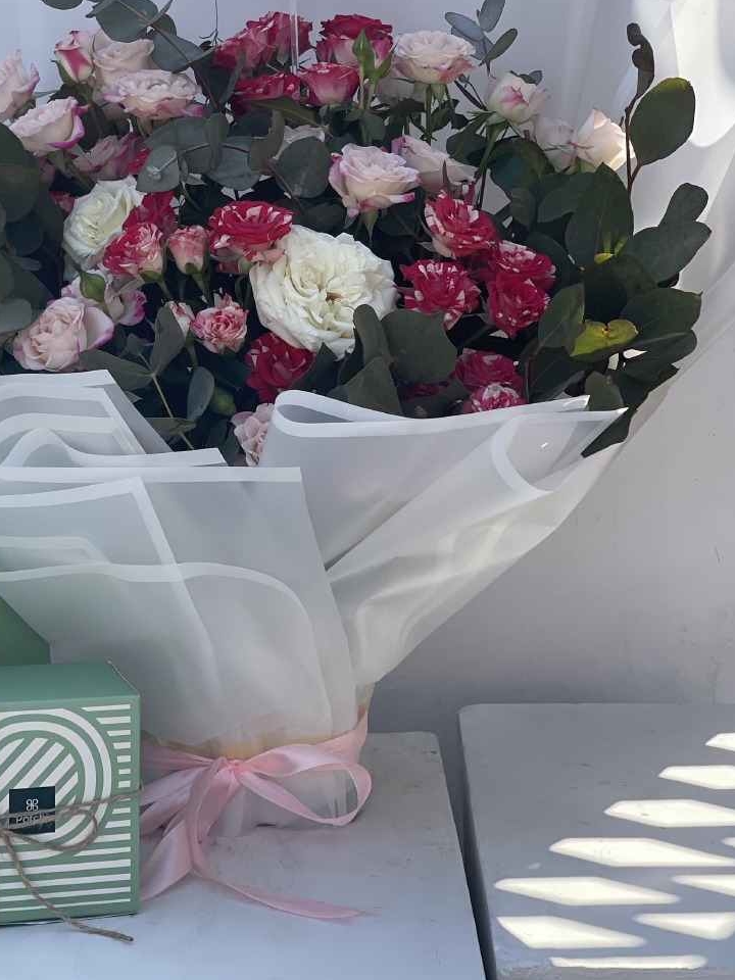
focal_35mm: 100
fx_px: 2831
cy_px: 271
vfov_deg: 19.5
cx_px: 172
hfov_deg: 14.7
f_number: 2.2
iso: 20
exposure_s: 1/649
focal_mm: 7.5
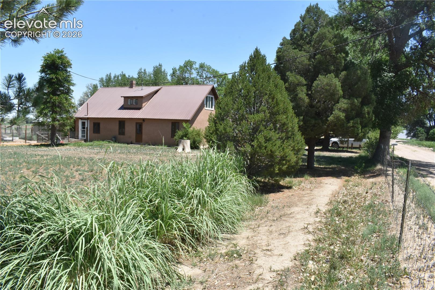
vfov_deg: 47.9
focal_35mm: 27
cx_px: 218
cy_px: 145
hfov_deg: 67.4
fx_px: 326
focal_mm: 18
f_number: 22
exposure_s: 1/200
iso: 640
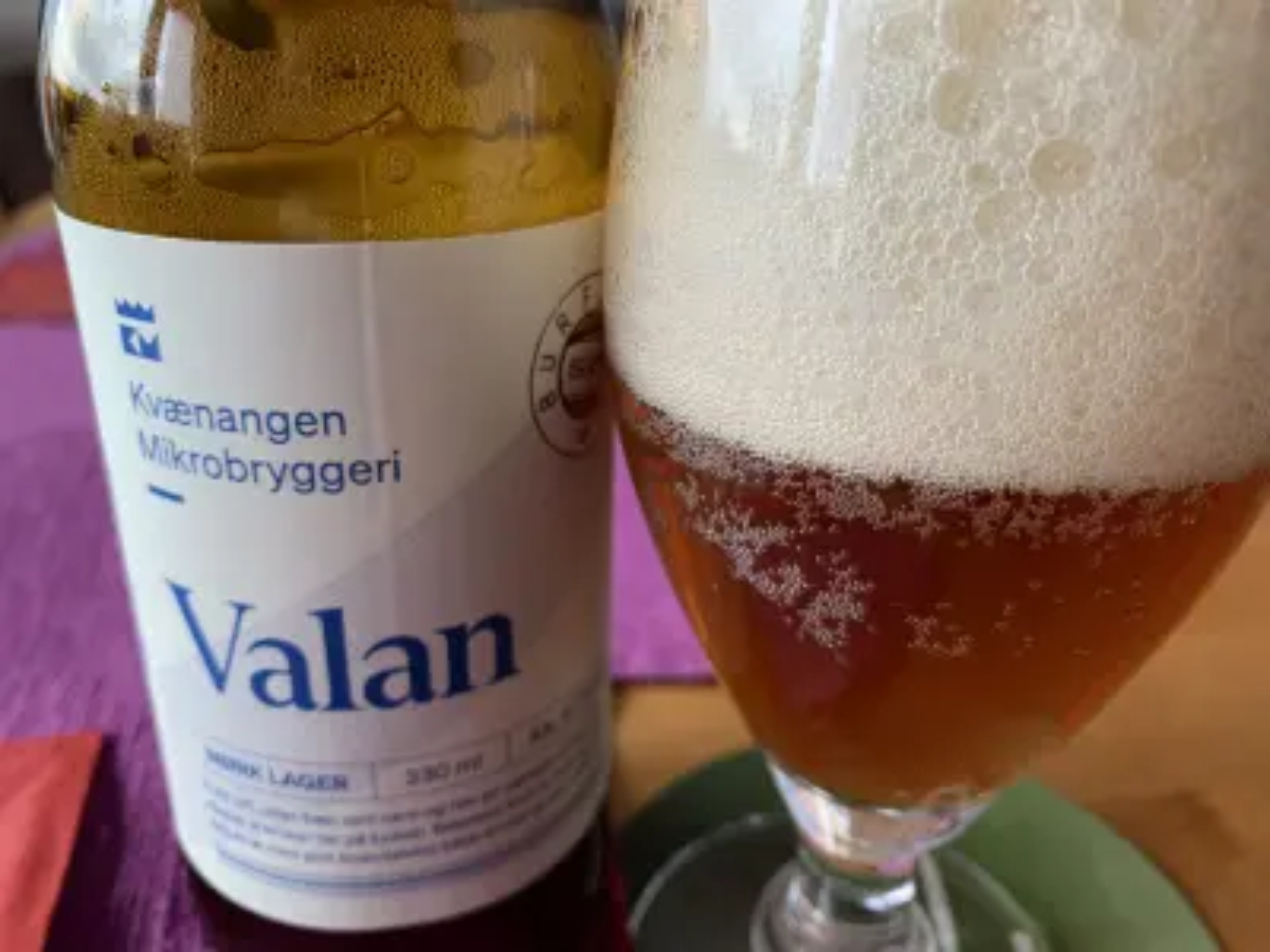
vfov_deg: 53.1
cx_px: 635
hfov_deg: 67.3
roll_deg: -0.9
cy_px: 476
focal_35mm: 26
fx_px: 954
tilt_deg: -26.3
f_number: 1.8
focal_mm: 4.25
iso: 100
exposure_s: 1/103
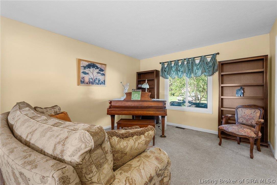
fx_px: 123
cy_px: 92
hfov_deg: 96.7
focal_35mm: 16
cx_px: 138
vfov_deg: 73.8
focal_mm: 16
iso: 800
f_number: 11
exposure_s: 1/1.25
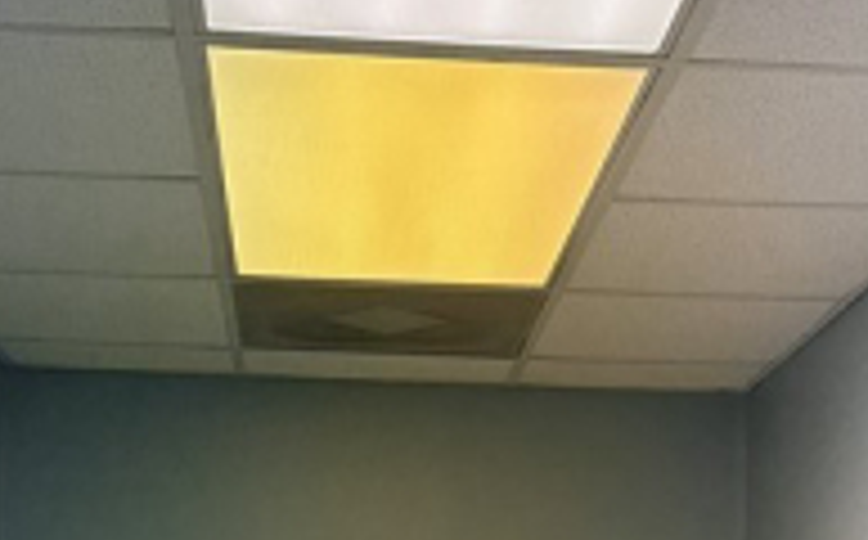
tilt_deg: +1.5
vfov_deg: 14.1
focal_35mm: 88
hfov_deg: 23.6
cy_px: 727
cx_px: 477
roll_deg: +0.2
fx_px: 2079
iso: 160
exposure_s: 1/237
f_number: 1.78
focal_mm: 6.76
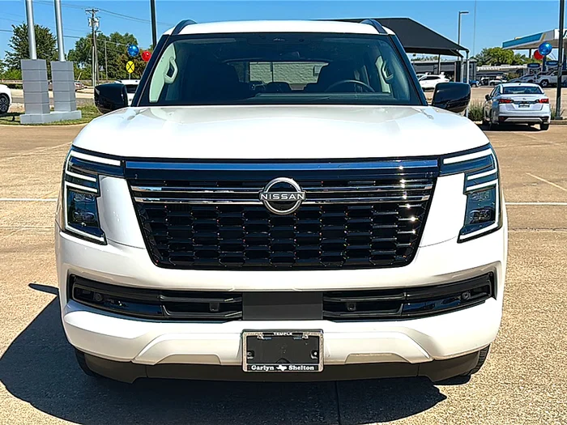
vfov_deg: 38.7
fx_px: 606
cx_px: 284
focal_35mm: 37
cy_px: 212
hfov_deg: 50.1
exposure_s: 1/9901
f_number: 1.78
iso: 80
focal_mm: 6.86
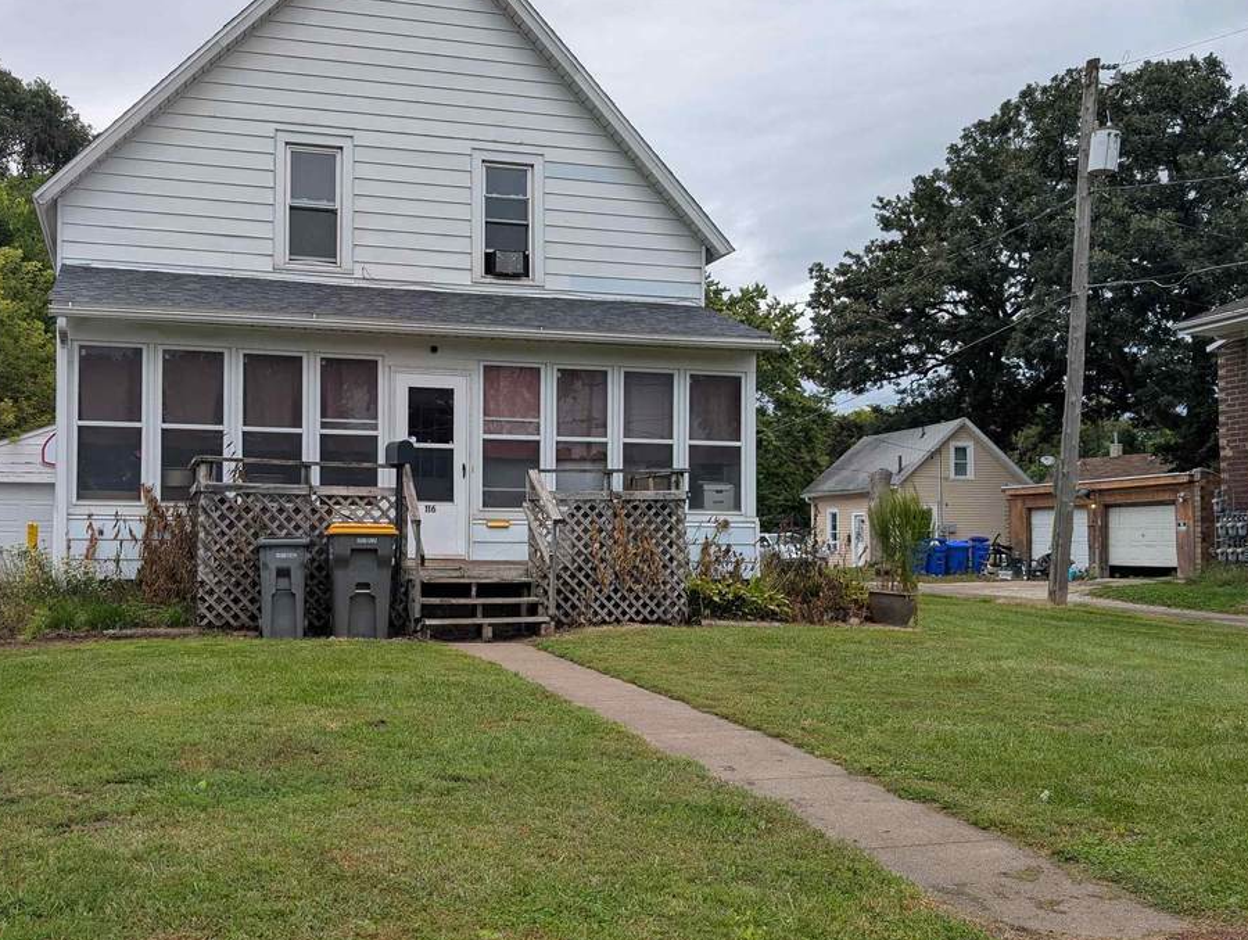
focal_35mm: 34
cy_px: 516
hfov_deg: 53.6
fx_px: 1228
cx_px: 510
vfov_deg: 41.9
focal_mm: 6.9
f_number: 1.68
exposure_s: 1/682
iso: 21
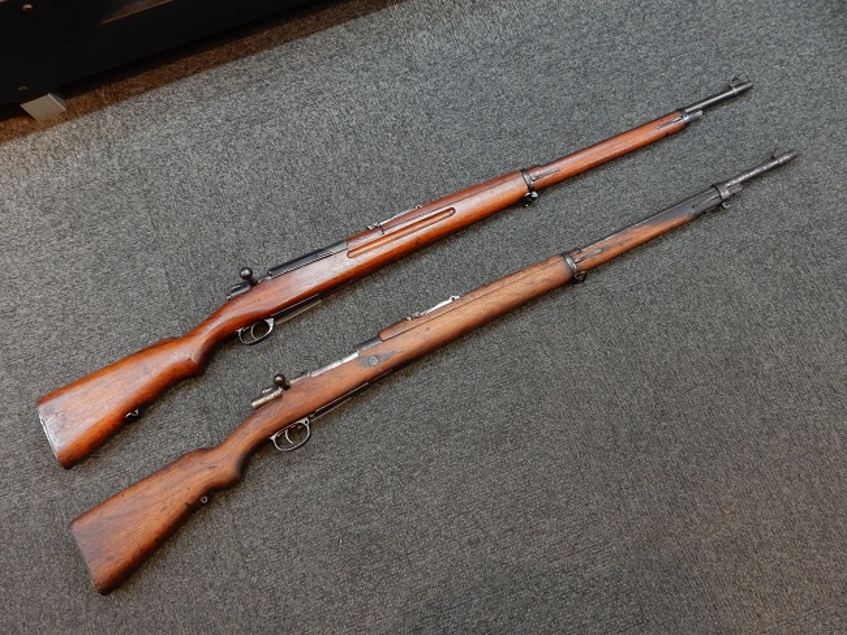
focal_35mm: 30
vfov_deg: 46.8
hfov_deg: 60.0
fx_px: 734
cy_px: 318
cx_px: 424
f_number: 4
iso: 450
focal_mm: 5.4
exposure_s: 1/8
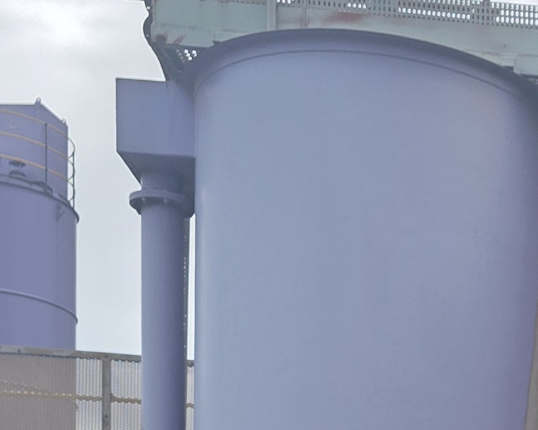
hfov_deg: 16.6
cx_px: 862
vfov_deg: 13.2
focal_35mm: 103
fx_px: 1639
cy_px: 823
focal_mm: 6.3
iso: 80
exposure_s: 1/3972
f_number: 1.7
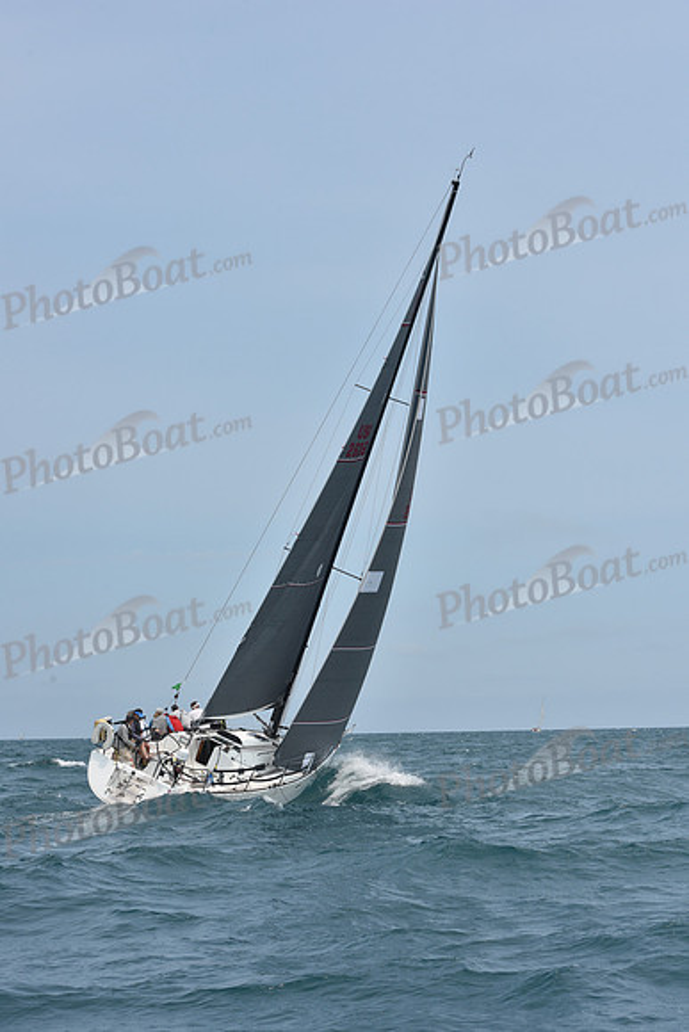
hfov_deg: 19.5
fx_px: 2008
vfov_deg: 28.8
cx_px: 344
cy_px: 516
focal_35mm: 70
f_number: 11
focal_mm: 70
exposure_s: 1/800
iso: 250
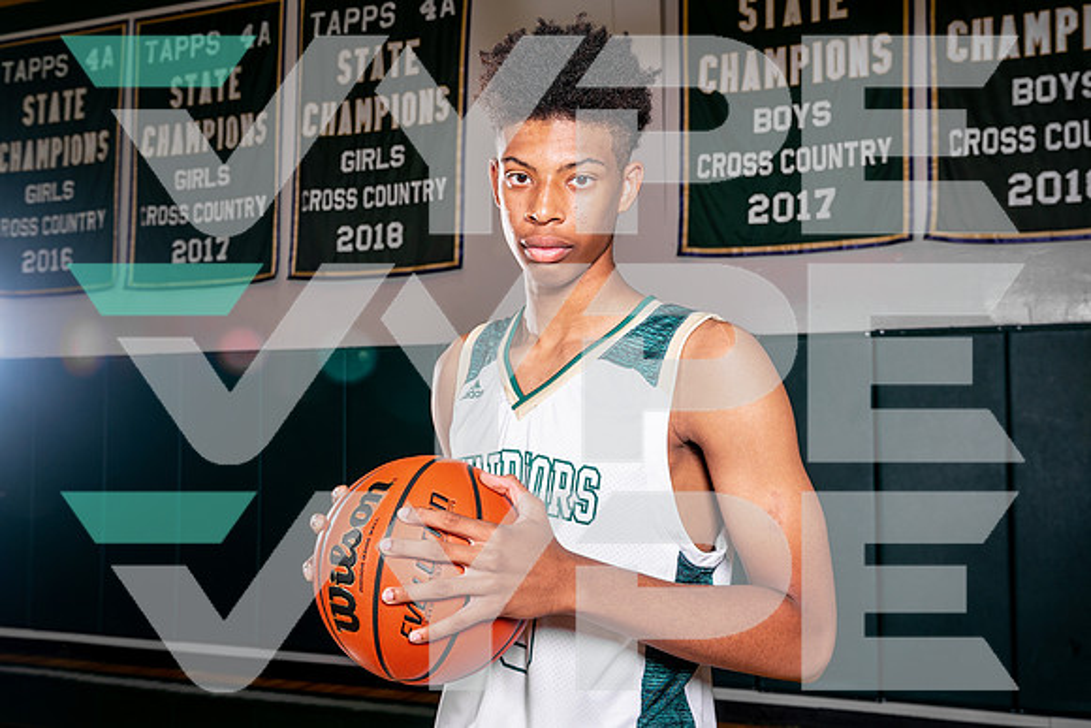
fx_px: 1152
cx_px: 546
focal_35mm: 38
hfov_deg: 50.7
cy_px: 364
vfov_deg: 35.1
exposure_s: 1/60
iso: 200
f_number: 8
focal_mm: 38
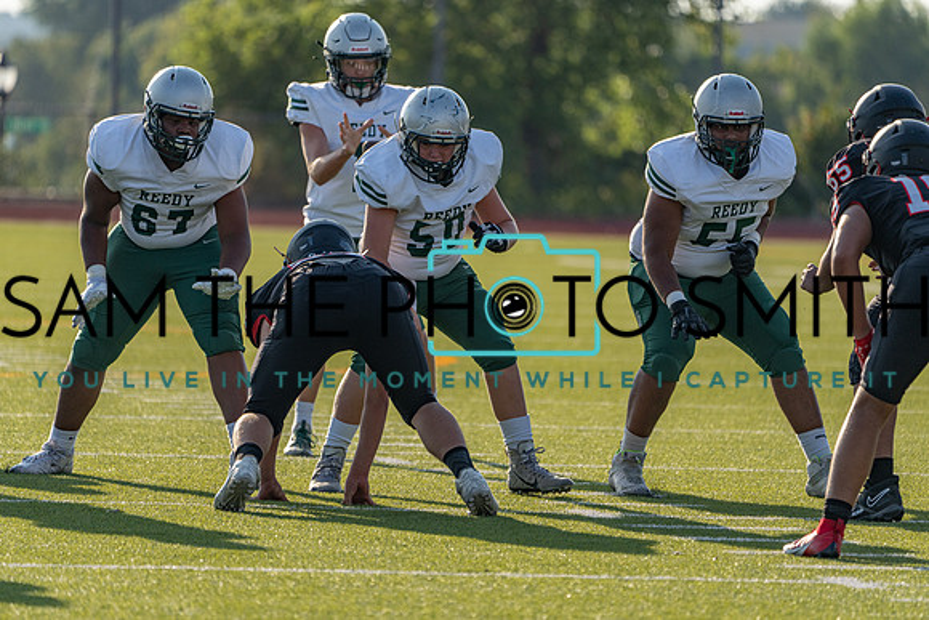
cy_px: 310
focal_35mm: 400
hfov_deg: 5.2
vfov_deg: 3.4
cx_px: 464
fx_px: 10324
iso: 400
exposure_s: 1/1250
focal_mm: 400
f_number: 5.6
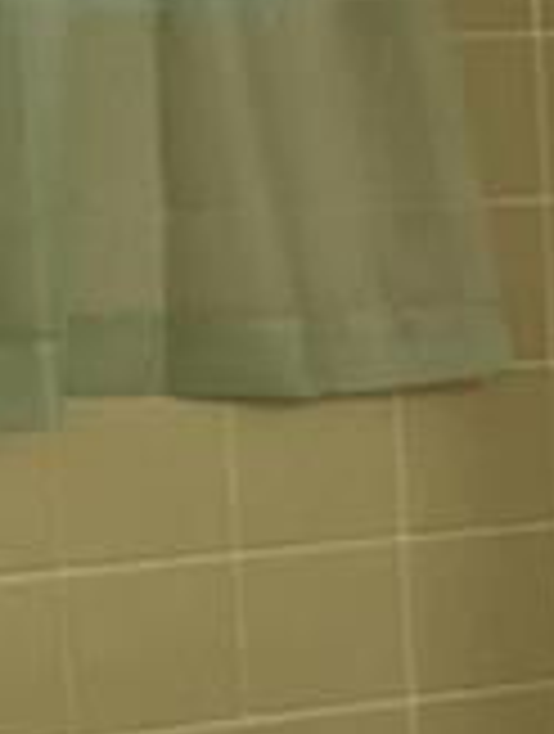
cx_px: 1842
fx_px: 4060
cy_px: 648
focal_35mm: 191
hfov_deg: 6.8
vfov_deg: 10.3
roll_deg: -1.1
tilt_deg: -10.8
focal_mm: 5.7
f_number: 1.5
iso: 80
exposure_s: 1/120
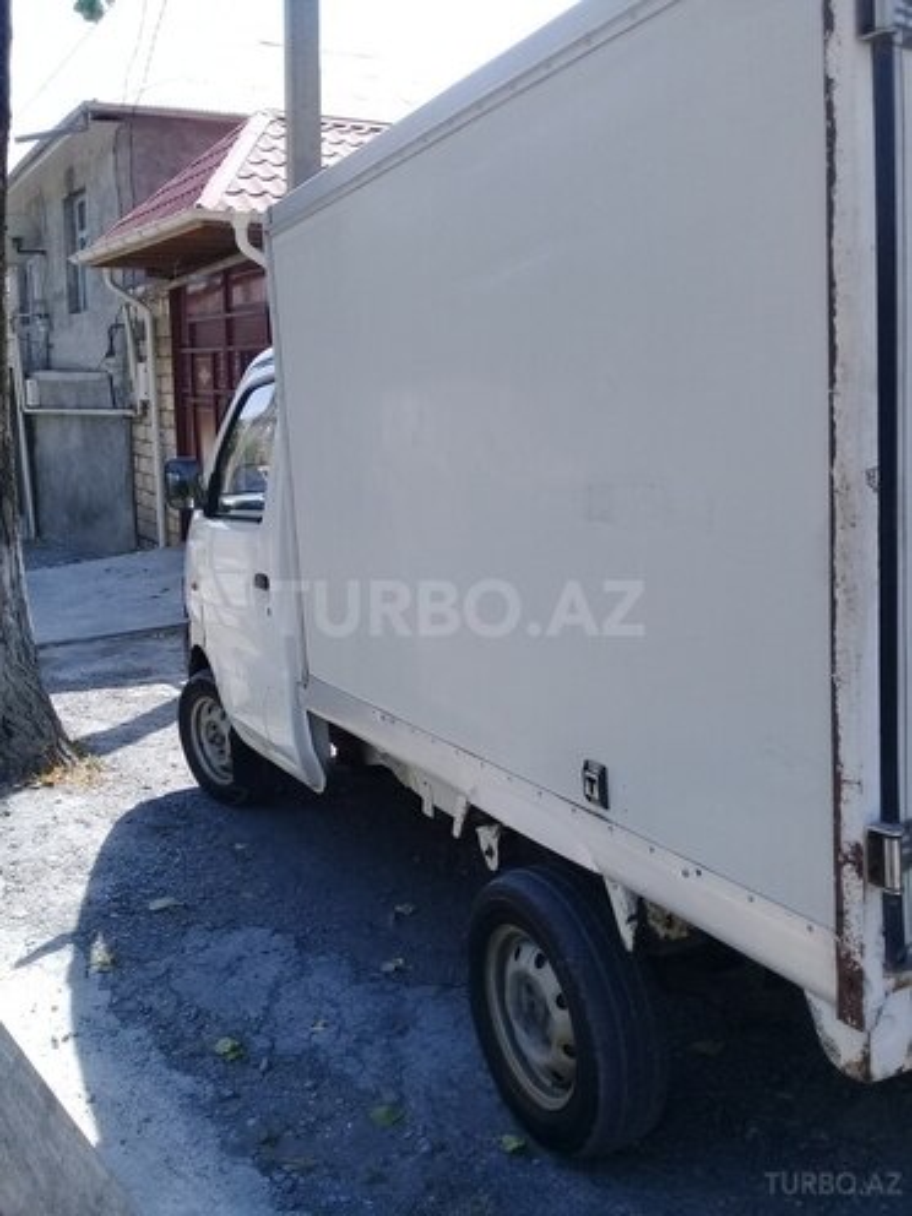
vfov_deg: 58.4
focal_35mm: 31
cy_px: 608
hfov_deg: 45.4
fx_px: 1089
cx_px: 456
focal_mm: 3.3
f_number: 2.2
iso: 50
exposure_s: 1/646
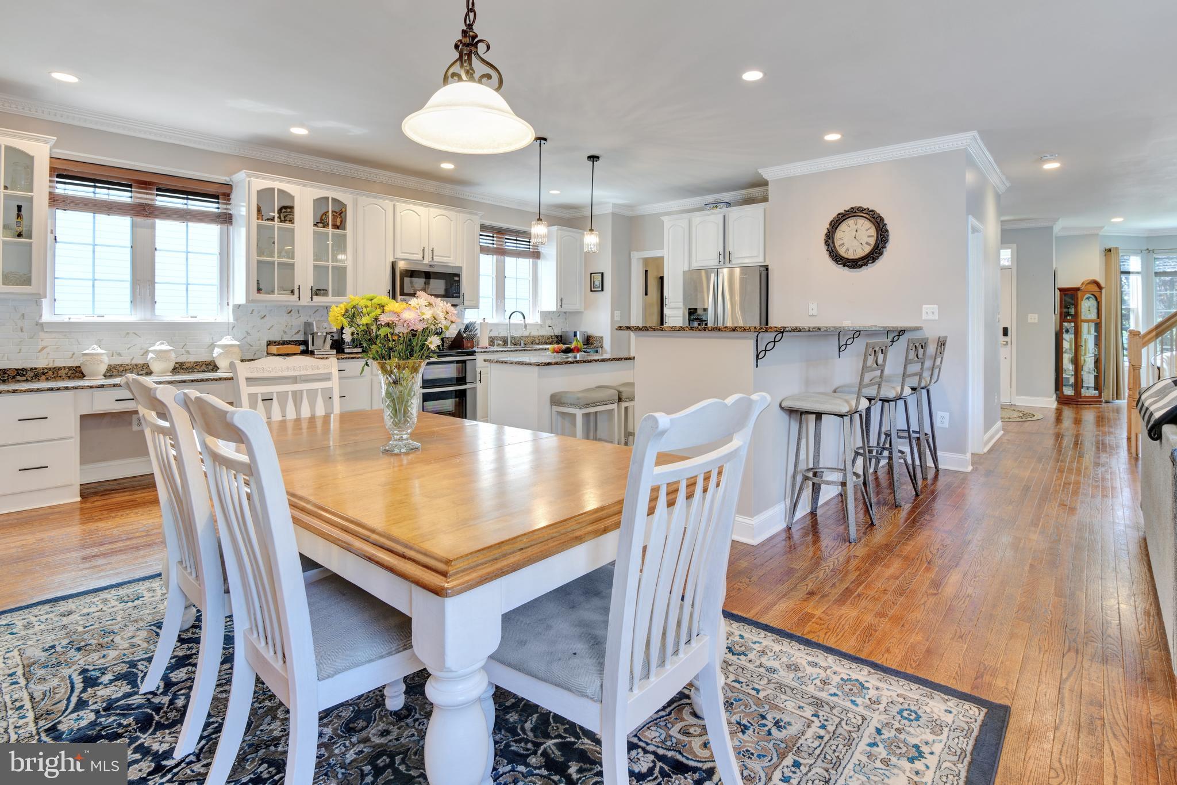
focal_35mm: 16
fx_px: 523
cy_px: 392
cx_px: 588
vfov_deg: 73.7
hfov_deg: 96.7
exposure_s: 1.3
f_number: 14
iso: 100
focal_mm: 16
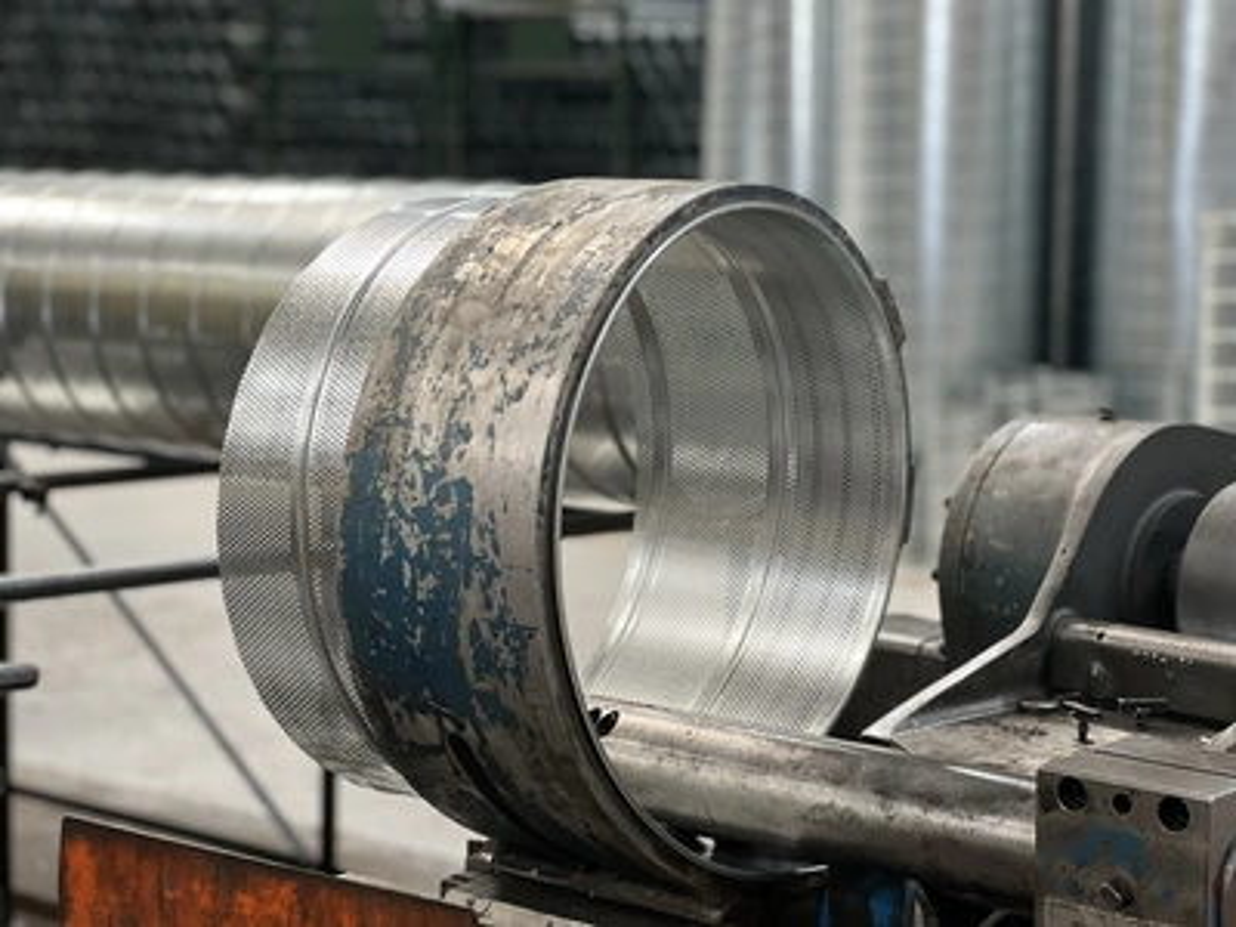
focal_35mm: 77
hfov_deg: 25.3
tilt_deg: -7.0
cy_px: 464
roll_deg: +0.6
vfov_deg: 19.1
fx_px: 2749
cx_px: 618
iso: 200
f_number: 2.8
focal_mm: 9
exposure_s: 1/121
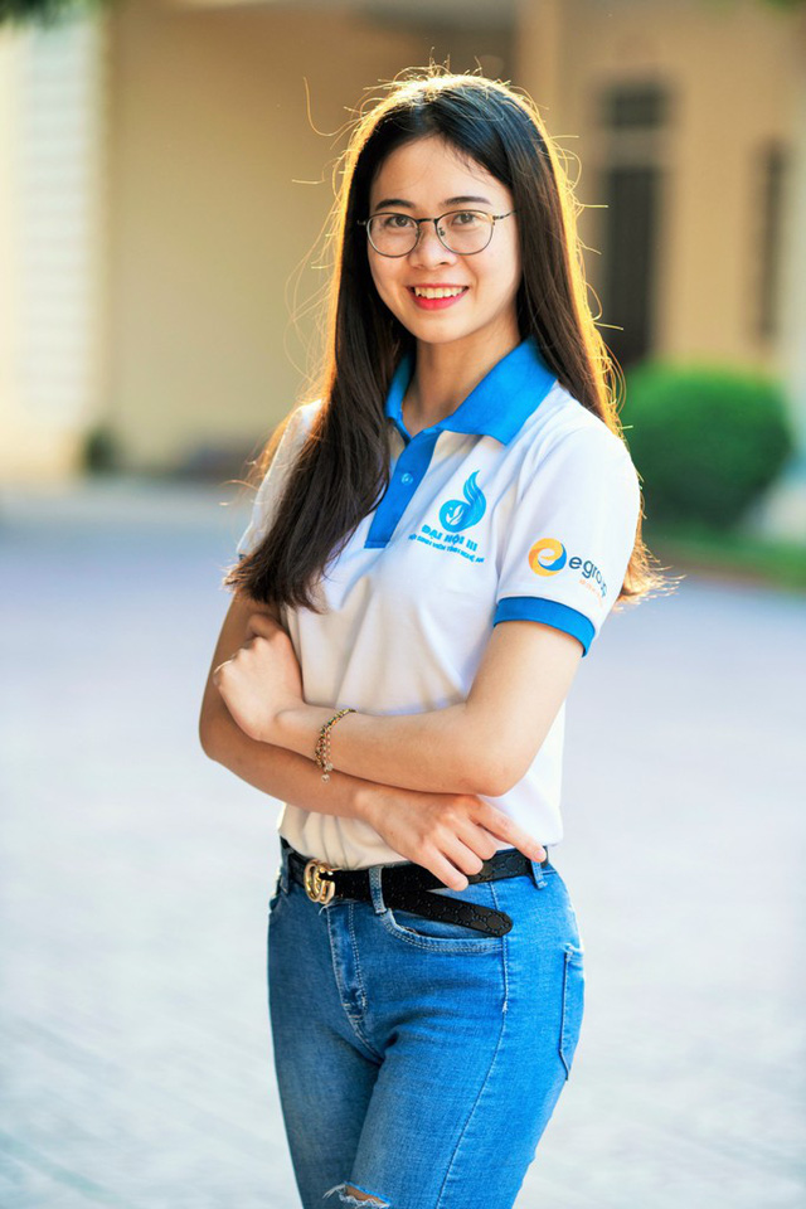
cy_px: 604
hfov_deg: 10.2
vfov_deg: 15.2
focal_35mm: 135
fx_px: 4533
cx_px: 403
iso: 250
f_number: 2.8
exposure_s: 1/250
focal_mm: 135
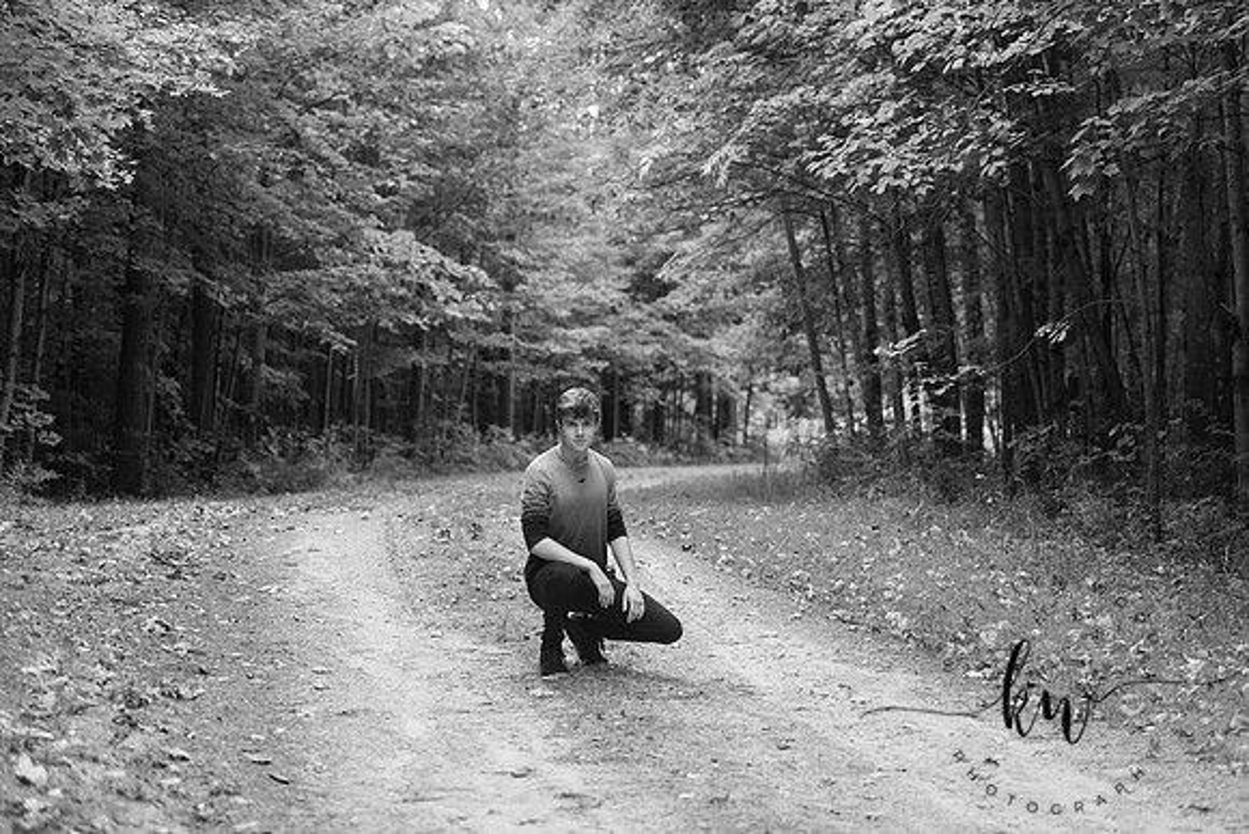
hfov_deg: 28.8
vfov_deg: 19.5
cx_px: 624
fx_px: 2429
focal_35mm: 70
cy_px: 417
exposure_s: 1/320
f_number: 2.8
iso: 500
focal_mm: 70
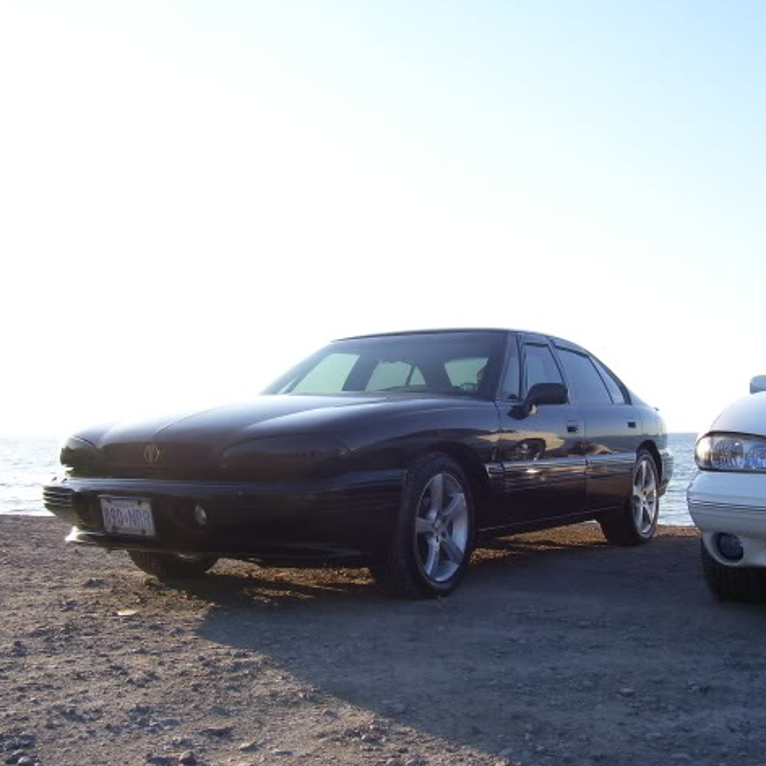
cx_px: 402
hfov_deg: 40.9
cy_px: 385
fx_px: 1026
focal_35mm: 41
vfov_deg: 40.9
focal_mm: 5.6
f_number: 4.8
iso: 80
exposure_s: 1/180
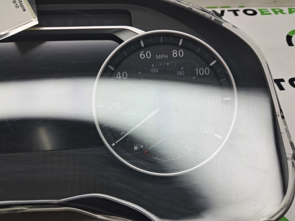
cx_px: 148
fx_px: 230
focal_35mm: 27
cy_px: 110
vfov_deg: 51.3
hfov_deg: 65.4
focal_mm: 4
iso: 50
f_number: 1.8
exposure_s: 1/100
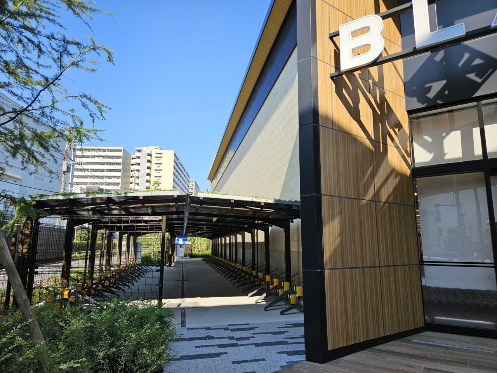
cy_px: 186
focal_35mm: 23
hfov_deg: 73.9
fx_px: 330
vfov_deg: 58.9
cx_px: 248
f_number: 1.8
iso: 40
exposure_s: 1/1358
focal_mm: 5.4
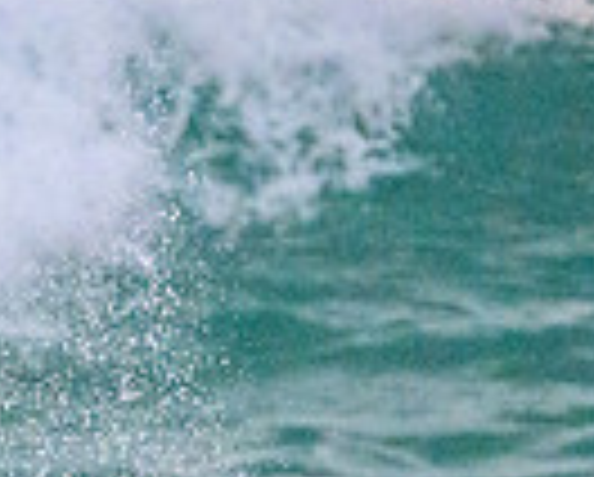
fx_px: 43540
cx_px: -351
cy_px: 767
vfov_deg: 0.6
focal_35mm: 2473
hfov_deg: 0.8
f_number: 11
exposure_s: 1/2000
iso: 12800
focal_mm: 600
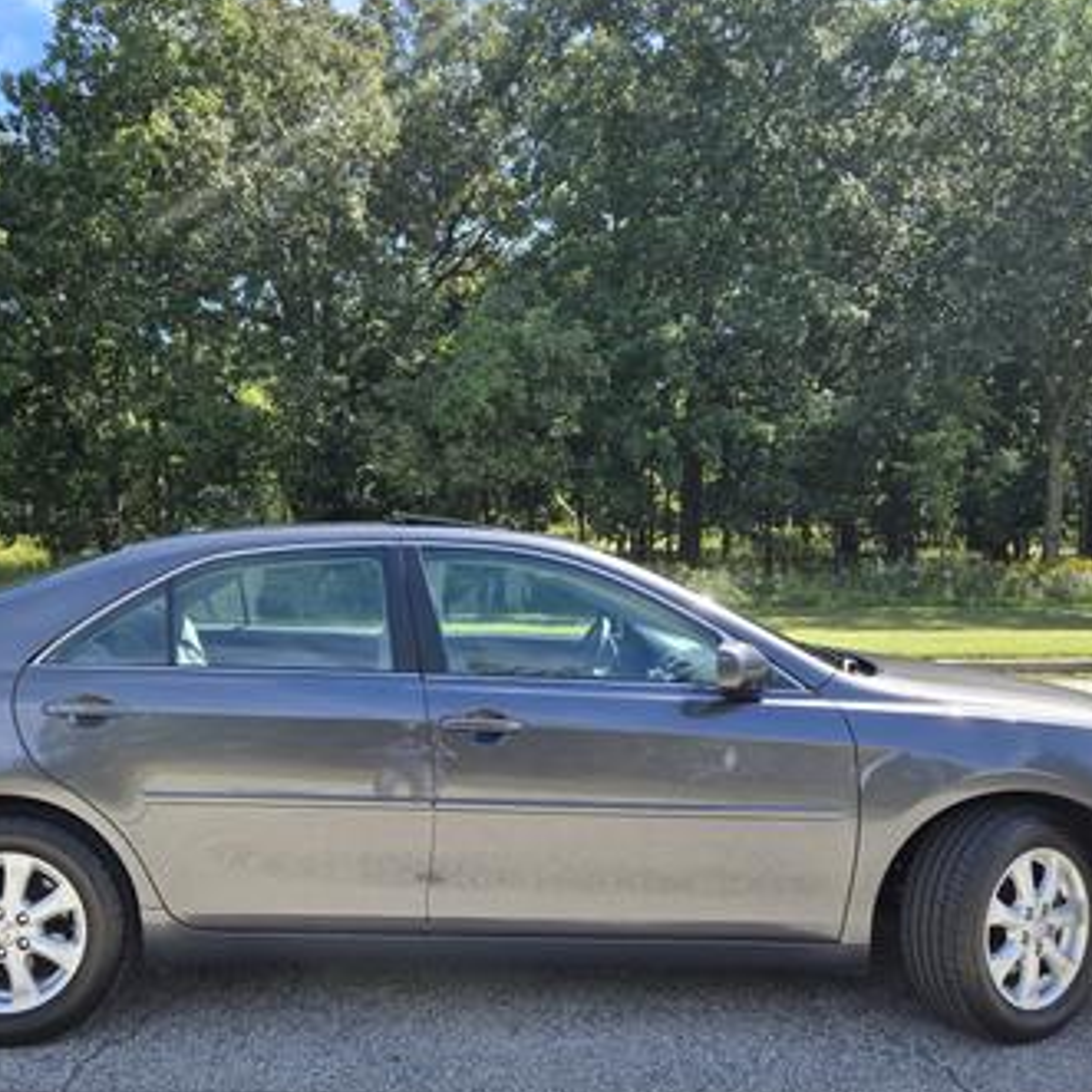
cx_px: 422
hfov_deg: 52.1
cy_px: 577
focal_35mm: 31
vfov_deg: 52.5
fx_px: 1106
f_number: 1.8
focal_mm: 5.4
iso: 25
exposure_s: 1/508
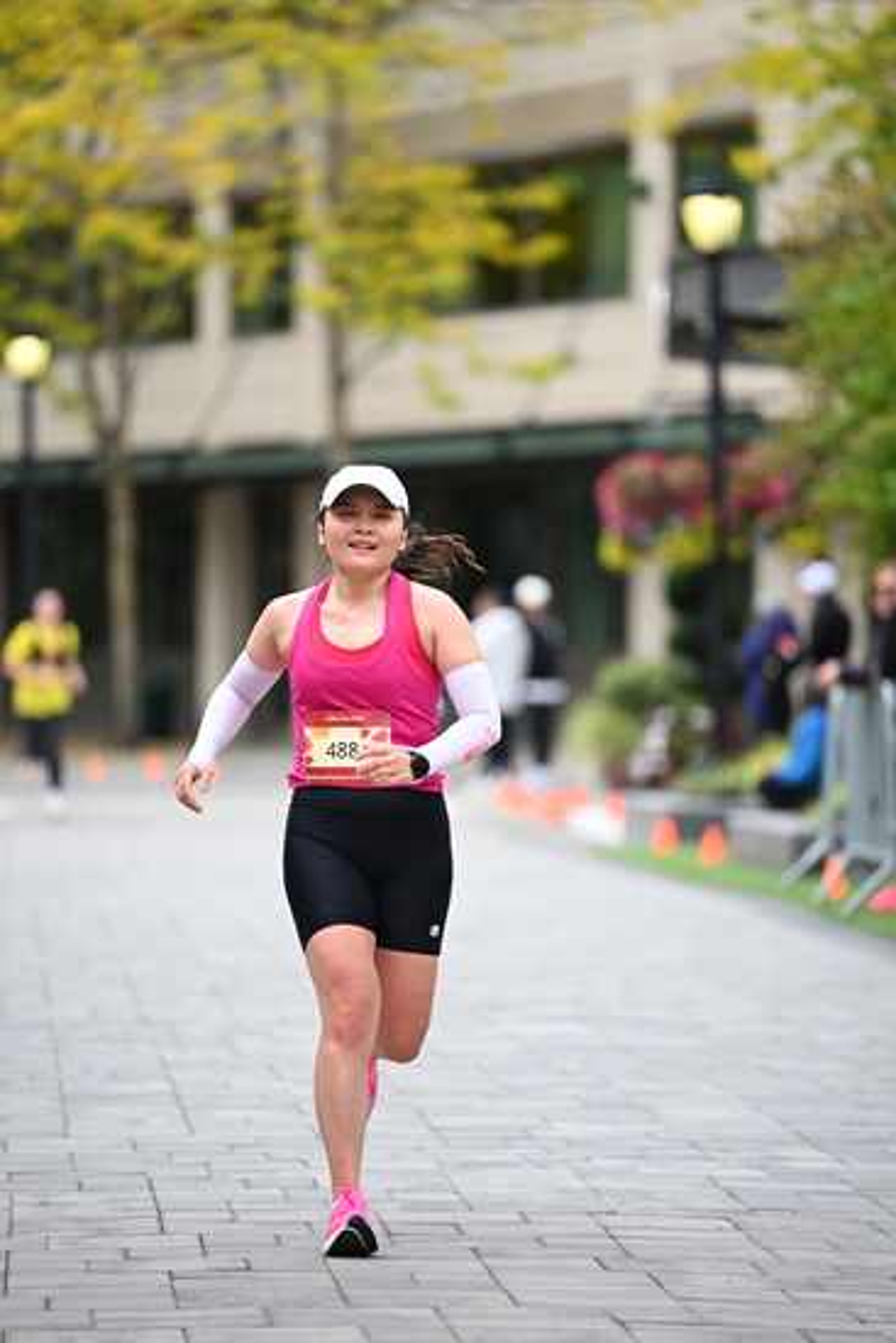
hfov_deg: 7.0
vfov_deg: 10.5
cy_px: 672
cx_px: 448
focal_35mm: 195
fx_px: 7275
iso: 640
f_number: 2.8
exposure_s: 1/2000
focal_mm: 195
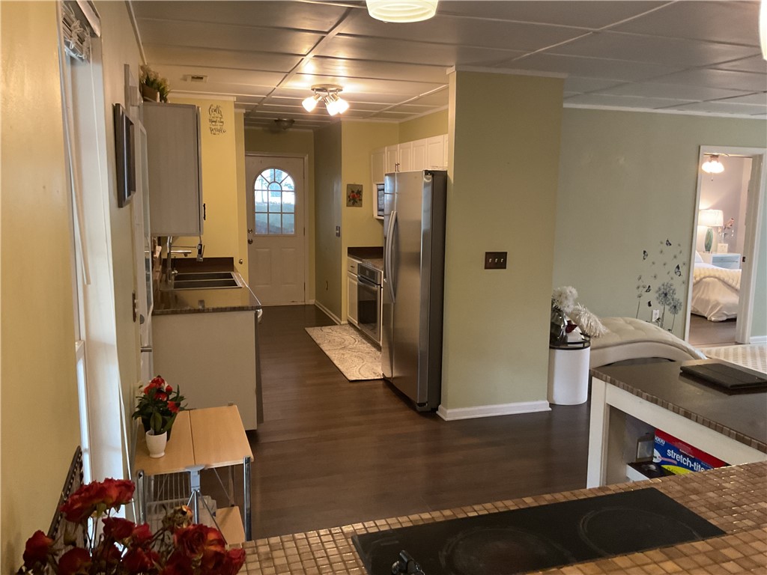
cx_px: 384
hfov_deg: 61.7
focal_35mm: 29
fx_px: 643
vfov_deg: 48.2
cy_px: 288
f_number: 1.8
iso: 250
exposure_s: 1/60
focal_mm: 3
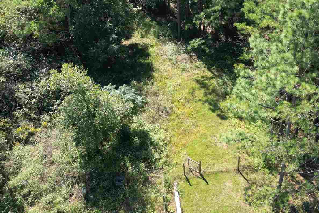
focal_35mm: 43
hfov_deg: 45.3
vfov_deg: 30.3
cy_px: 38
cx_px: 181
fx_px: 381
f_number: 1.7
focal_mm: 6.72
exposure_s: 1/640
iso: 100
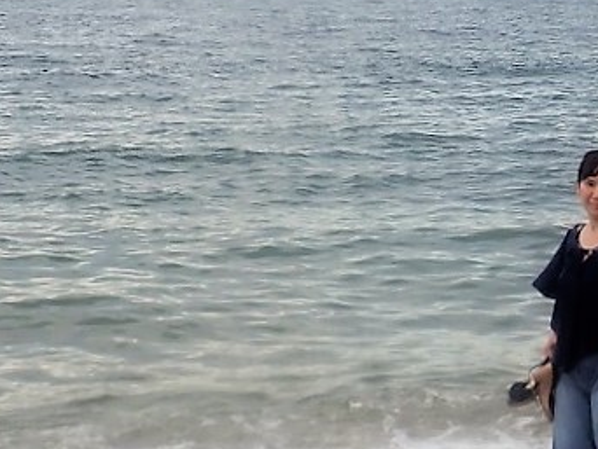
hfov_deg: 19.6
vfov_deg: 15.3
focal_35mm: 97
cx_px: 604
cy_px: 231
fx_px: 1677
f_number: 3.5
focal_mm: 6.42
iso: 100
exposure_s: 1/400
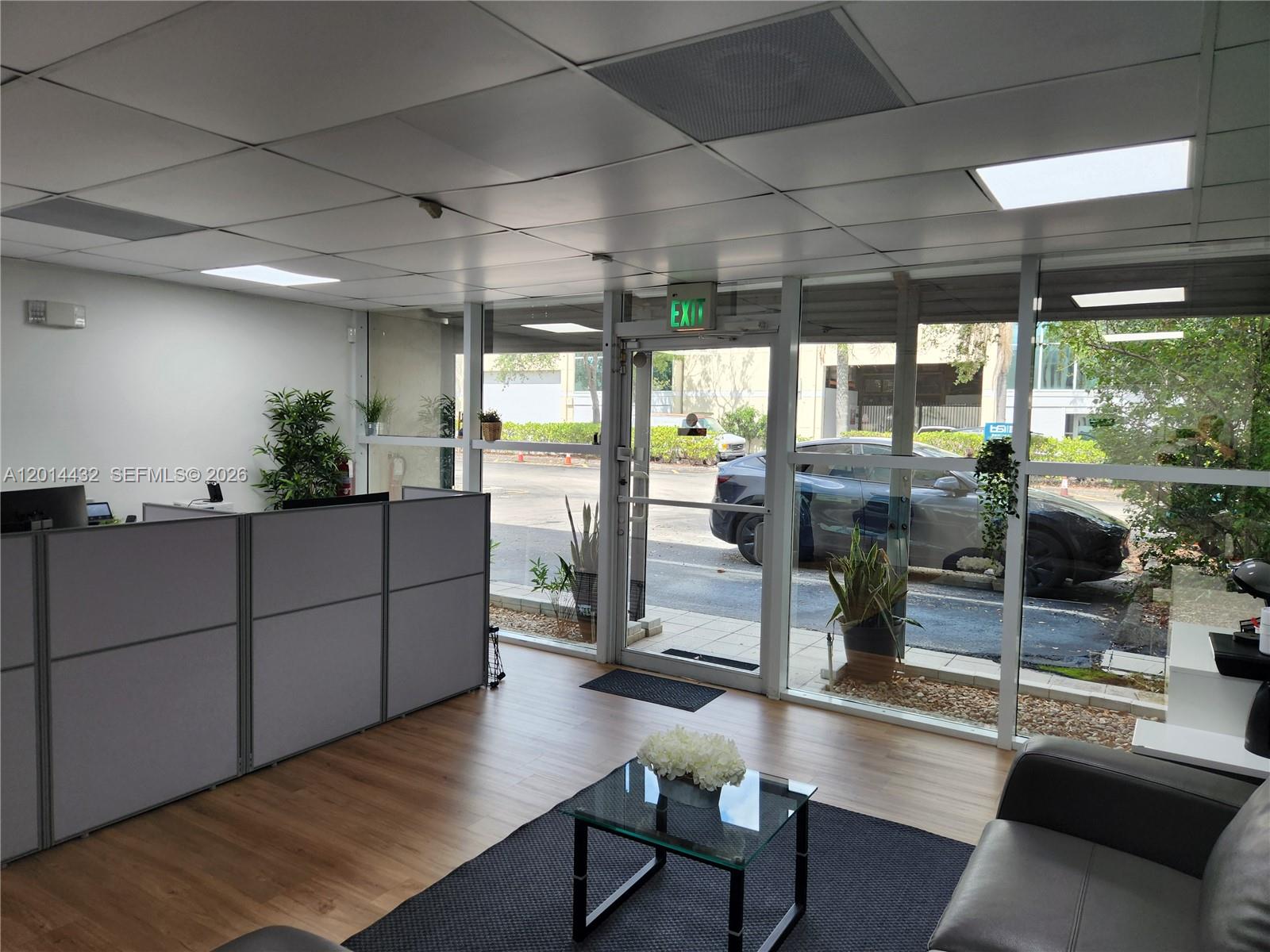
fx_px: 844
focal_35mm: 23
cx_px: 635
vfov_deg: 58.9
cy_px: 476
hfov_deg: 73.9
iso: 80
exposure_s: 1/180
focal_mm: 5.4
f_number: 1.8
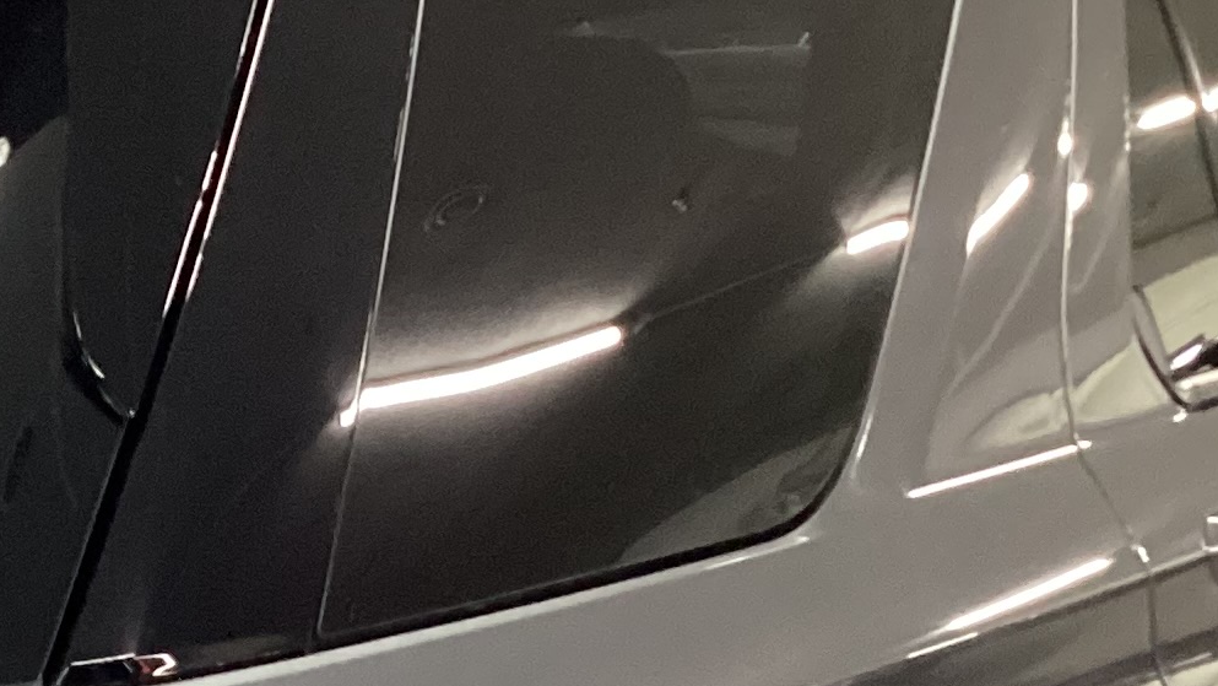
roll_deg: -0.4
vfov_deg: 10.7
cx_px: -91
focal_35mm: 111
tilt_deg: -18.3
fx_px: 3586
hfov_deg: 18.6
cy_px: 911
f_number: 2.4
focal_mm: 3.3
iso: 320
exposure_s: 1/30
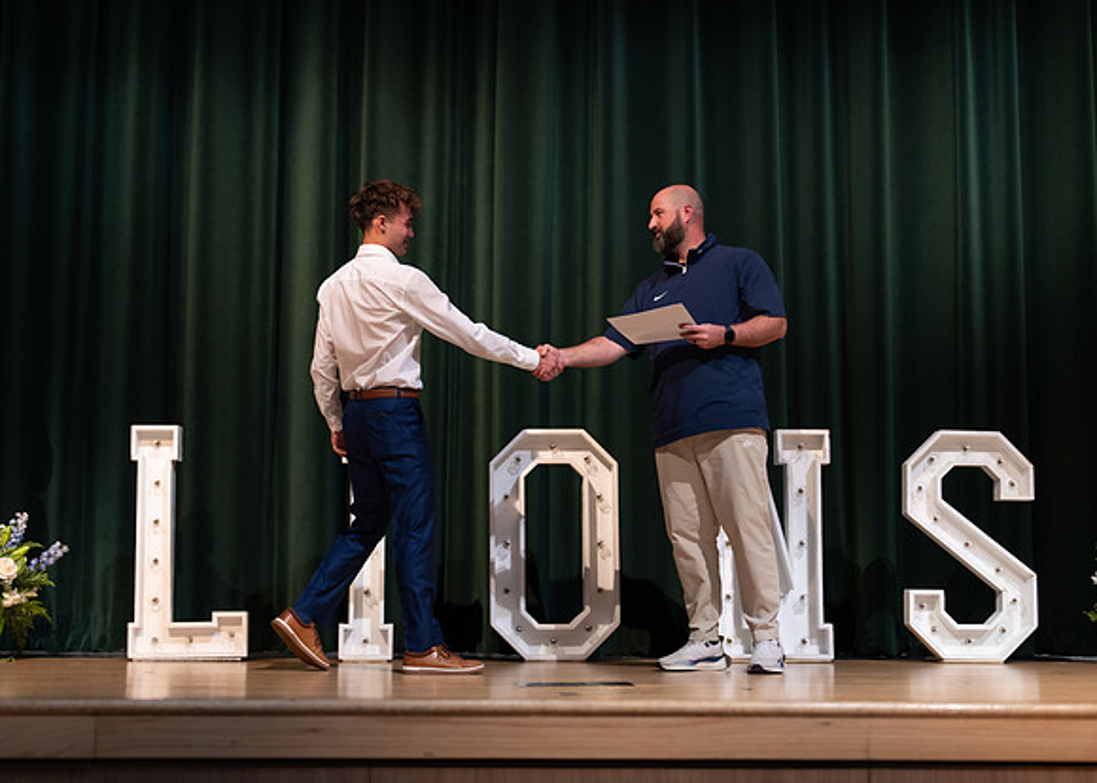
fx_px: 1726
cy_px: 393
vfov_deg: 25.6
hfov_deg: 35.2
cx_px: 509
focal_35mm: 55
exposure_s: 1/320
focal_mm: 50
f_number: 1.2
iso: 500
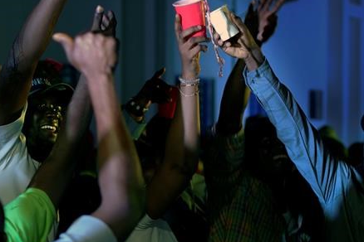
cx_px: 209
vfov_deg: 25.9
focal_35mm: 52
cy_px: 85
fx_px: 526
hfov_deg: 38.1
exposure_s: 1/200
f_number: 1.6
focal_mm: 35
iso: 1250
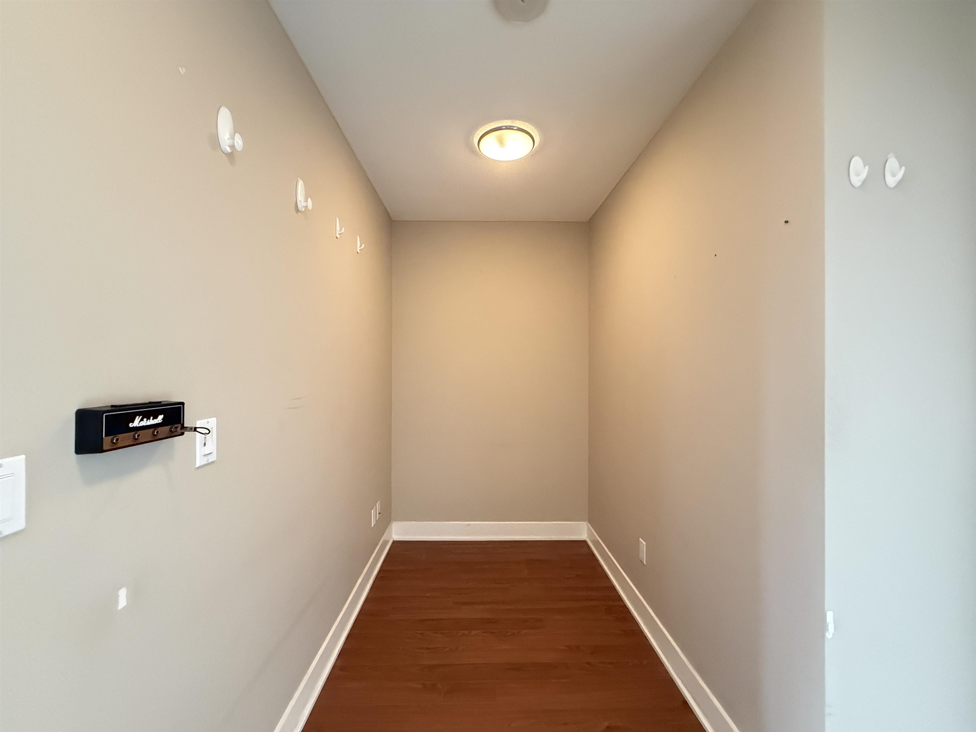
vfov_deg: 85.7
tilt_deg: +0.2
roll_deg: -0.2
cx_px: 488
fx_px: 395
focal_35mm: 14
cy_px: 366
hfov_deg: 102.1
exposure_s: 1/40
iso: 1250
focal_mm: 2.22
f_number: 2.2
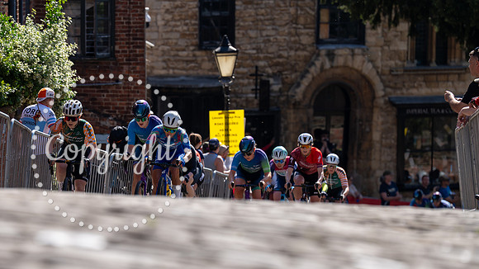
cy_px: 190
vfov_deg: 5.4
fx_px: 2851
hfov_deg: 9.6
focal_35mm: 225
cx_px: 175
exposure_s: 1/1000
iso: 100
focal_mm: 167
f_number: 3.5
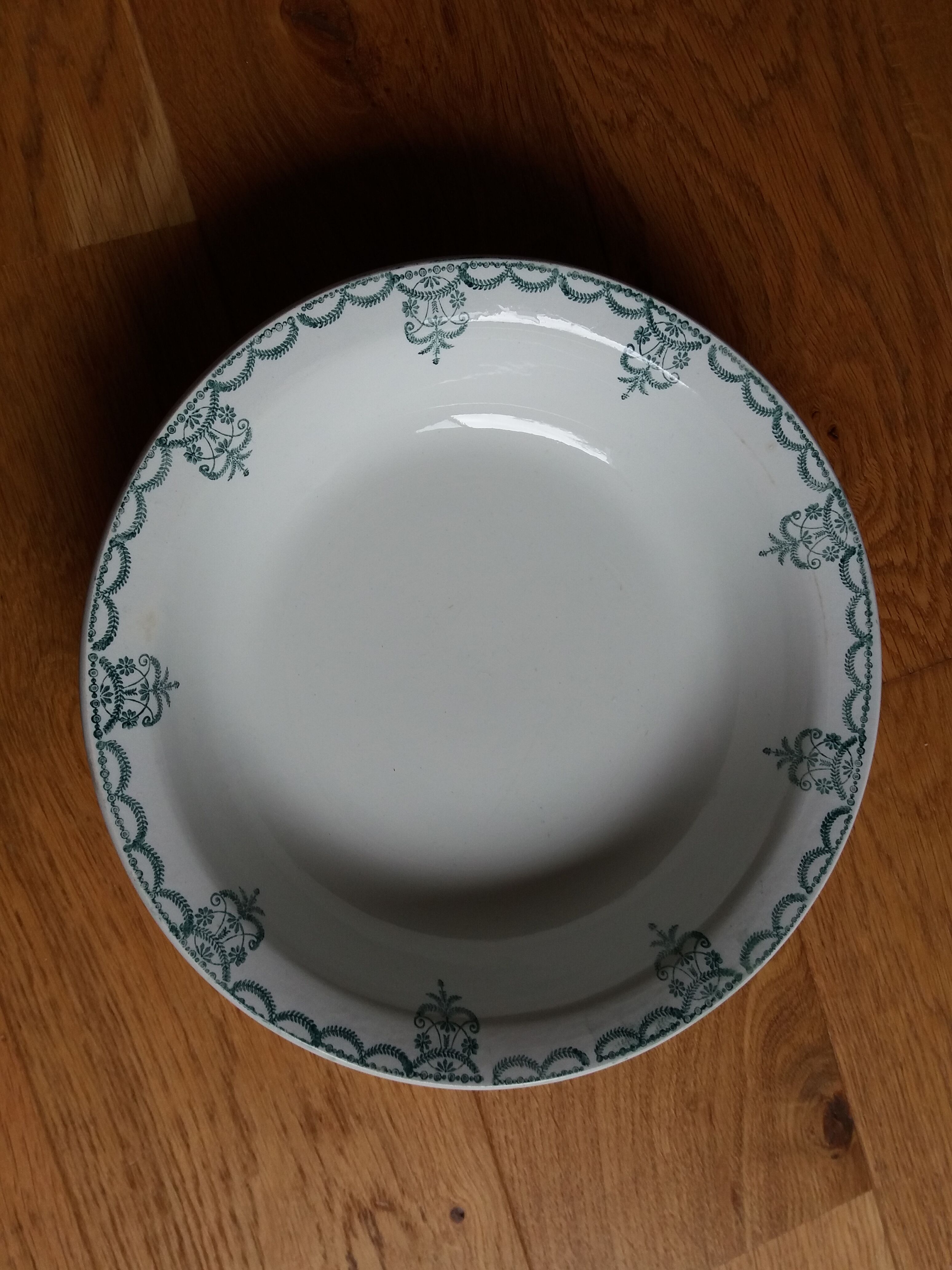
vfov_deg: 63.4
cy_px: 635
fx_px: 1027
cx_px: 476
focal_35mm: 28
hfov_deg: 49.7
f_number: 1.9
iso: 64
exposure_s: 1/132
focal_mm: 3.7
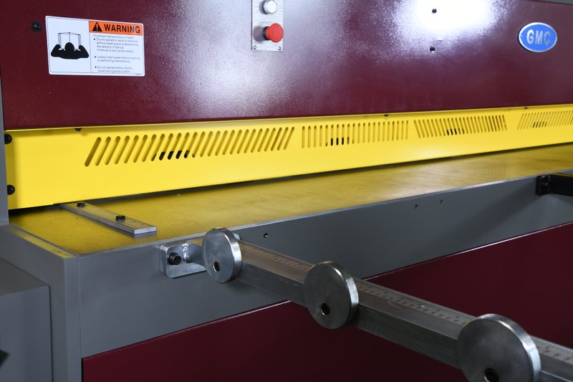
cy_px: 191
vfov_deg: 31.9
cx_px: 286
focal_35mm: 42
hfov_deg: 46.4
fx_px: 668
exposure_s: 1/25
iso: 400
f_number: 8
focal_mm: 28
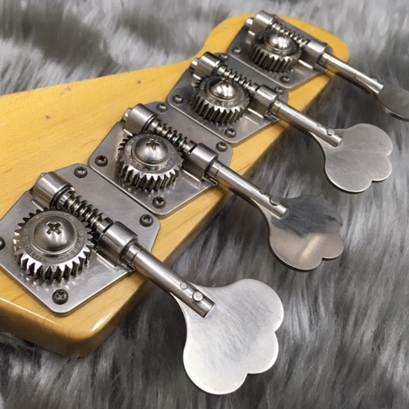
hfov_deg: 46.7
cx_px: 149
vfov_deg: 47.2
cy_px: 201
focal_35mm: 35
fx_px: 468
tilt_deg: -51.2
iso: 32
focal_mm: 4.15
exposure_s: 1/30
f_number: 2.2
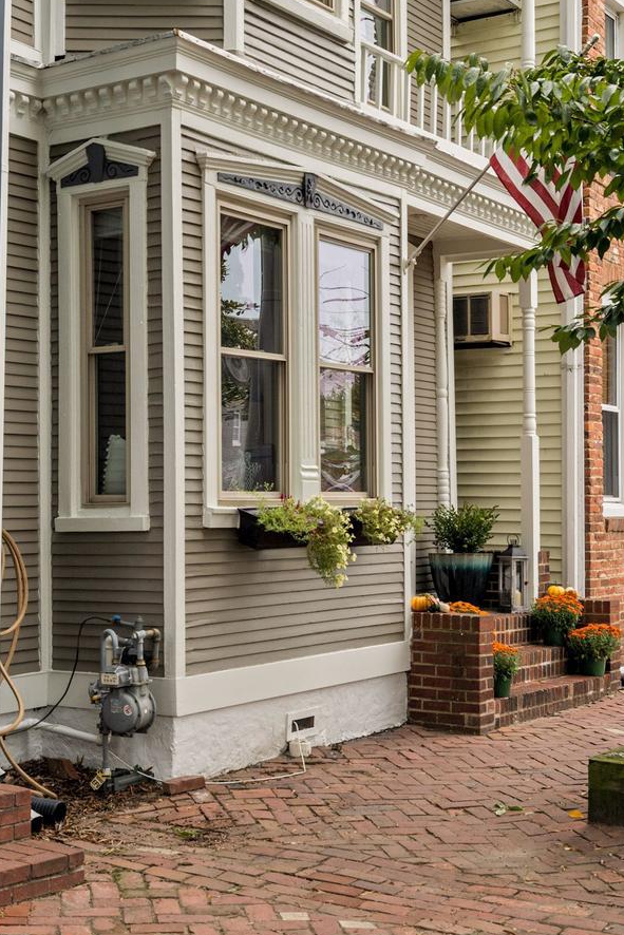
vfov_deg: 36.6
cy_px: 156
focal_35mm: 52
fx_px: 1351
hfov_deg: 26.0
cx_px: 264
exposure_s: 1/250
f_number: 8
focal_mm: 30
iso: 200
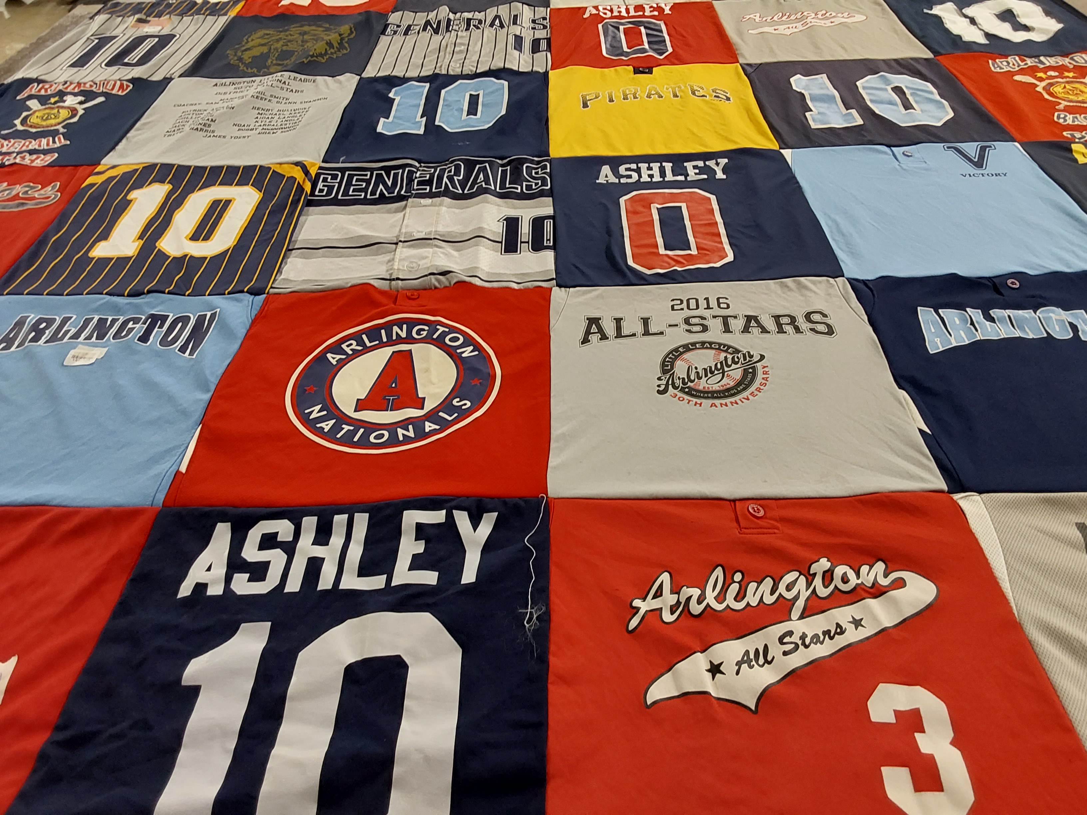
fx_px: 879
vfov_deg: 49.7
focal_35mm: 28
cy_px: 408
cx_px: 544
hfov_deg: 63.4
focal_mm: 2.91
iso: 125
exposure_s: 1/60
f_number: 1.9
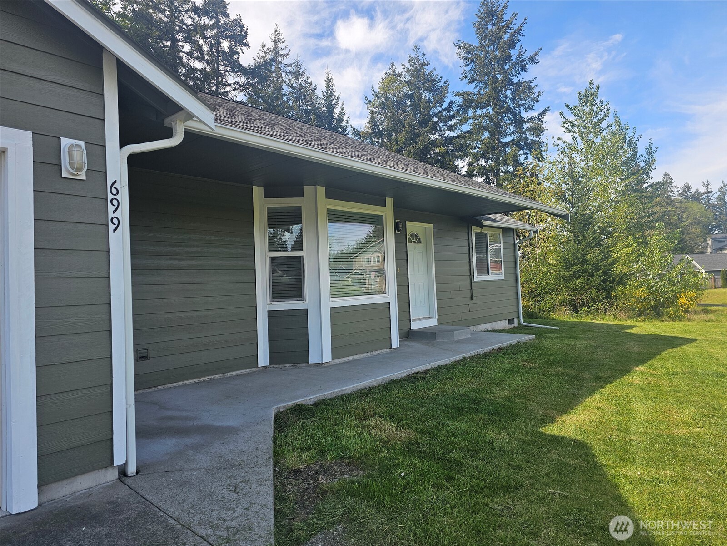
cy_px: 273
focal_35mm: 23
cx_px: 364
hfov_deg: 73.9
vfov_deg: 58.9
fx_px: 483
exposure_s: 1/497
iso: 16
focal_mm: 6.3
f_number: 1.7
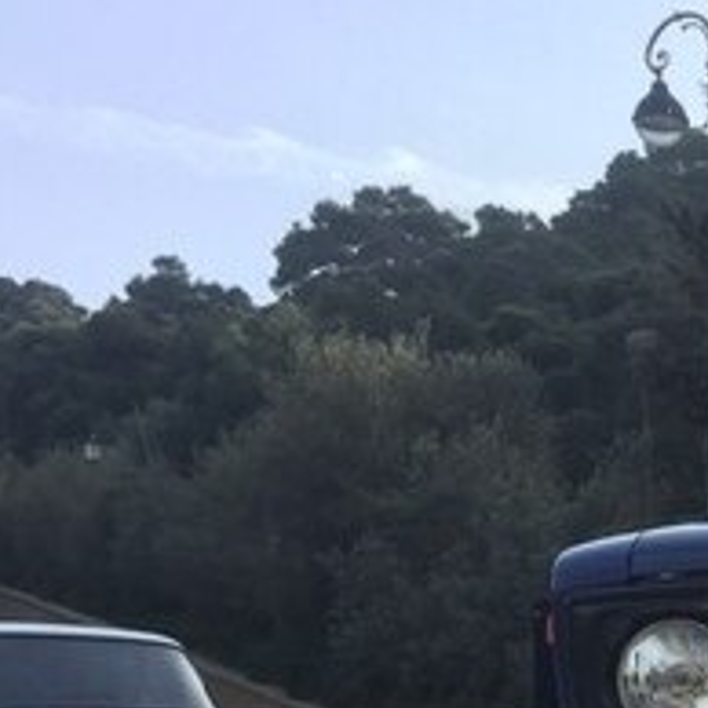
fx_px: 2013
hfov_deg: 17.4
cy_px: 754
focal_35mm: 87
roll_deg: +1.0
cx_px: 1135
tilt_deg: +2.0
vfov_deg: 19.2
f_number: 2.2
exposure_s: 1/1163
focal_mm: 4.15
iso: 32
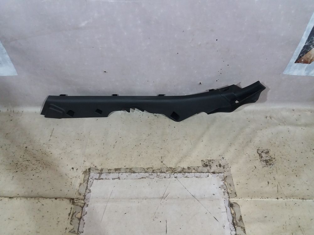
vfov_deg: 49.7
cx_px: 157
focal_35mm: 28
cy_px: 118
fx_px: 254
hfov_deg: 63.4
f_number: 1.9
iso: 160
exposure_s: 1/33
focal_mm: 3.7
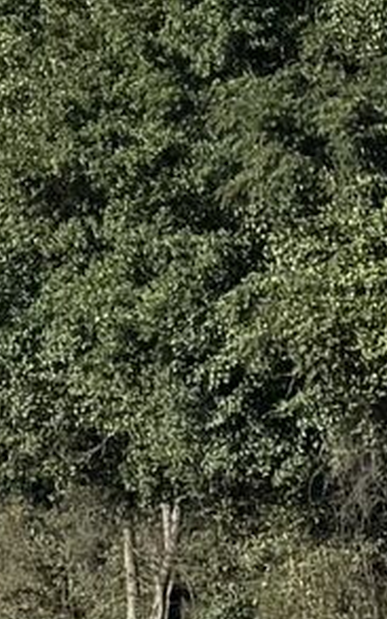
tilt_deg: -1.5
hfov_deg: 4.4
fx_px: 4508
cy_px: 775
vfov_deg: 7.8
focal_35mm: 267
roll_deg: -0.3
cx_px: -1421
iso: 80
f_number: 1.78
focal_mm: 6.76
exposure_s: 1/2710
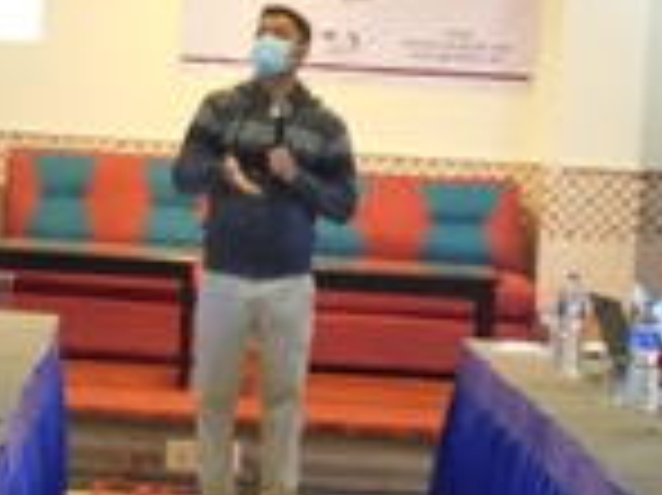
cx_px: 167
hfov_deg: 12.6
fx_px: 3000
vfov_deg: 9.4
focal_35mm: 157
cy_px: 338
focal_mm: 6.3
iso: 400
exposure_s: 1/10
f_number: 3.5
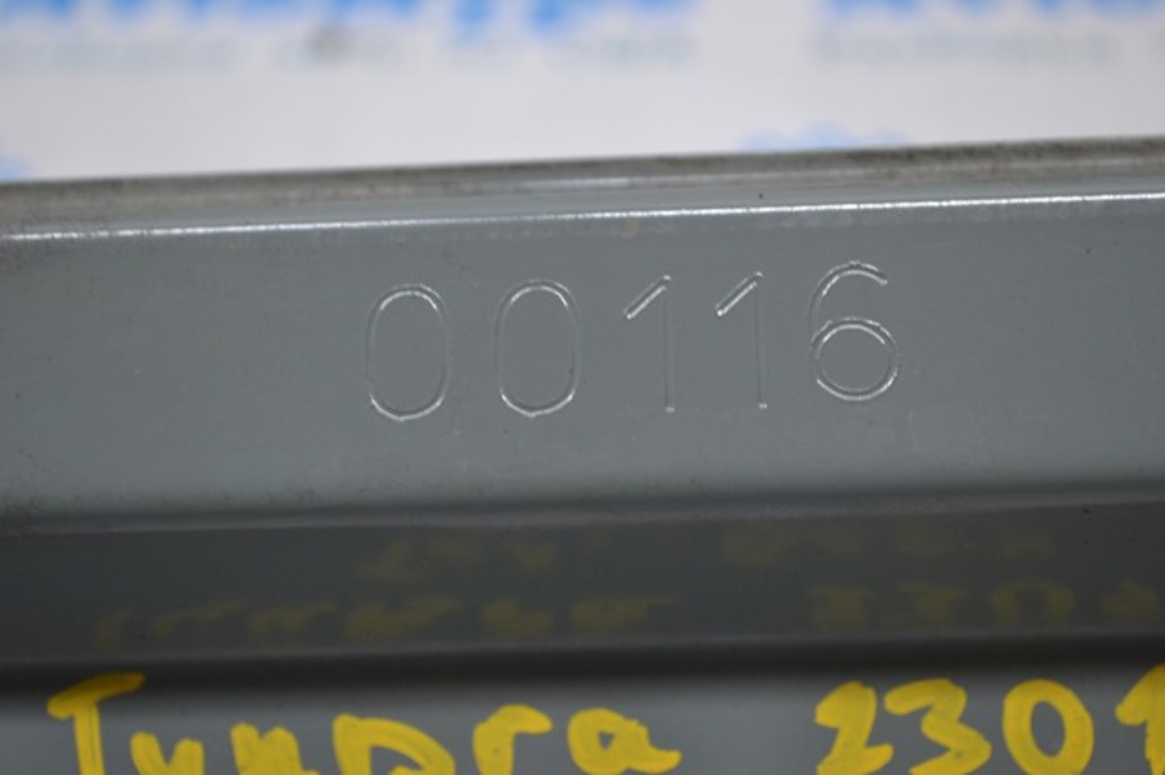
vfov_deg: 17.5
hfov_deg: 26.0
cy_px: 388
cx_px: 582
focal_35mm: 78
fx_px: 2523
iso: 450
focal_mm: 52
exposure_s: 1/60
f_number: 5.6
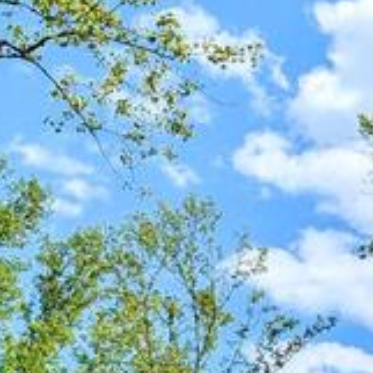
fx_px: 1646
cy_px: 437
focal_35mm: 135
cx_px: 725
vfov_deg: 12.6
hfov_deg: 11.7
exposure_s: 1/1357
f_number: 1.68
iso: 22
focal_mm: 6.9
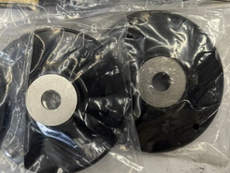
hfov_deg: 45.8
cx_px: 52
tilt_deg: -83.8
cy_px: 88
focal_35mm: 39
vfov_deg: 36.9
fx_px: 259
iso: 100
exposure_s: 1/120
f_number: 1.78
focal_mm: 6.76
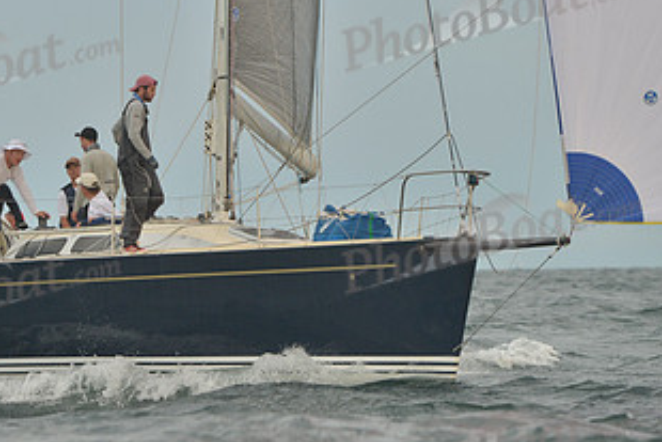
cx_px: 233
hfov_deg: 6.1
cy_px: 157
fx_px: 6200
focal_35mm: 337
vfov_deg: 4.1
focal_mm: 180
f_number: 4
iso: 400
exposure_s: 1/640
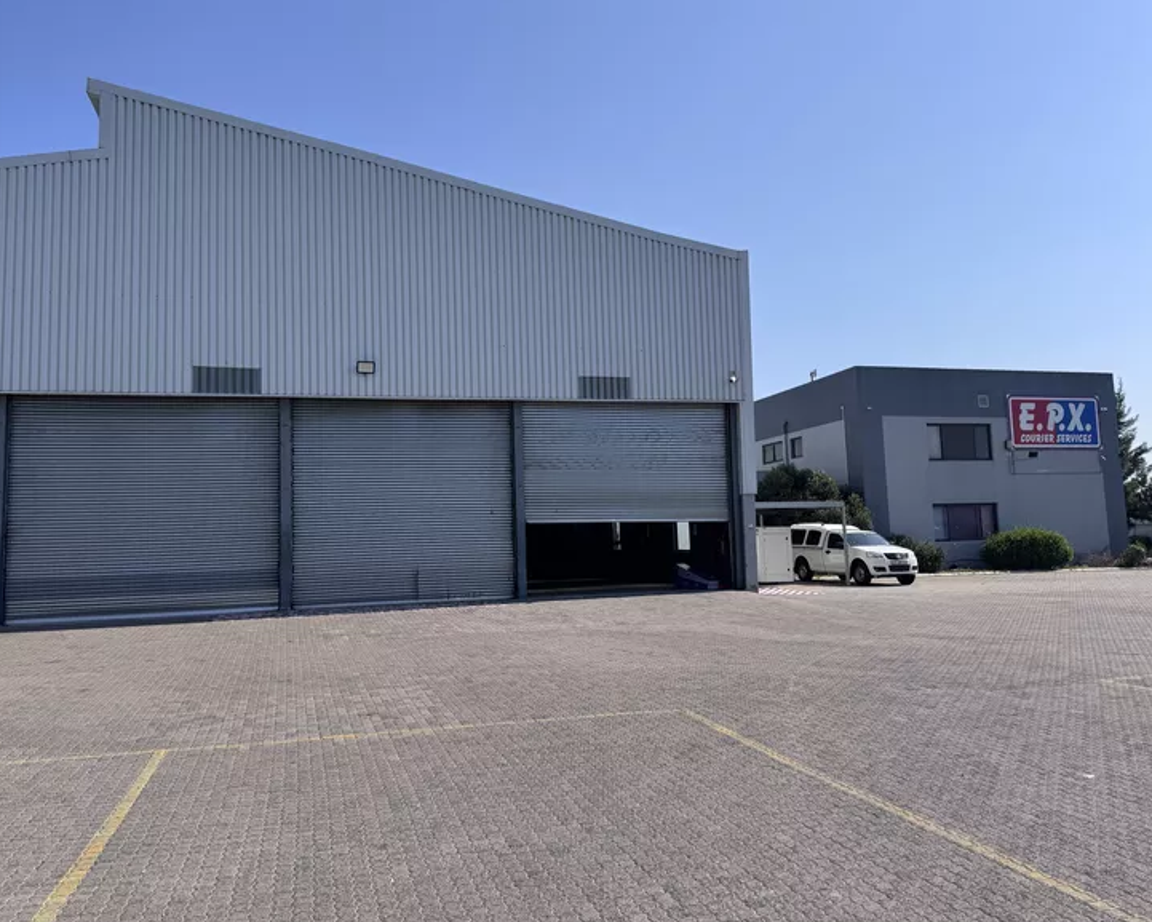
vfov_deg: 54.9
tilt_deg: +6.8
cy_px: 454
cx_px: 538
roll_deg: +3.2
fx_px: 887
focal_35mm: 26
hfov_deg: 66.0
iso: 80
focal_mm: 6.76
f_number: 1.78
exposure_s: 1/6410
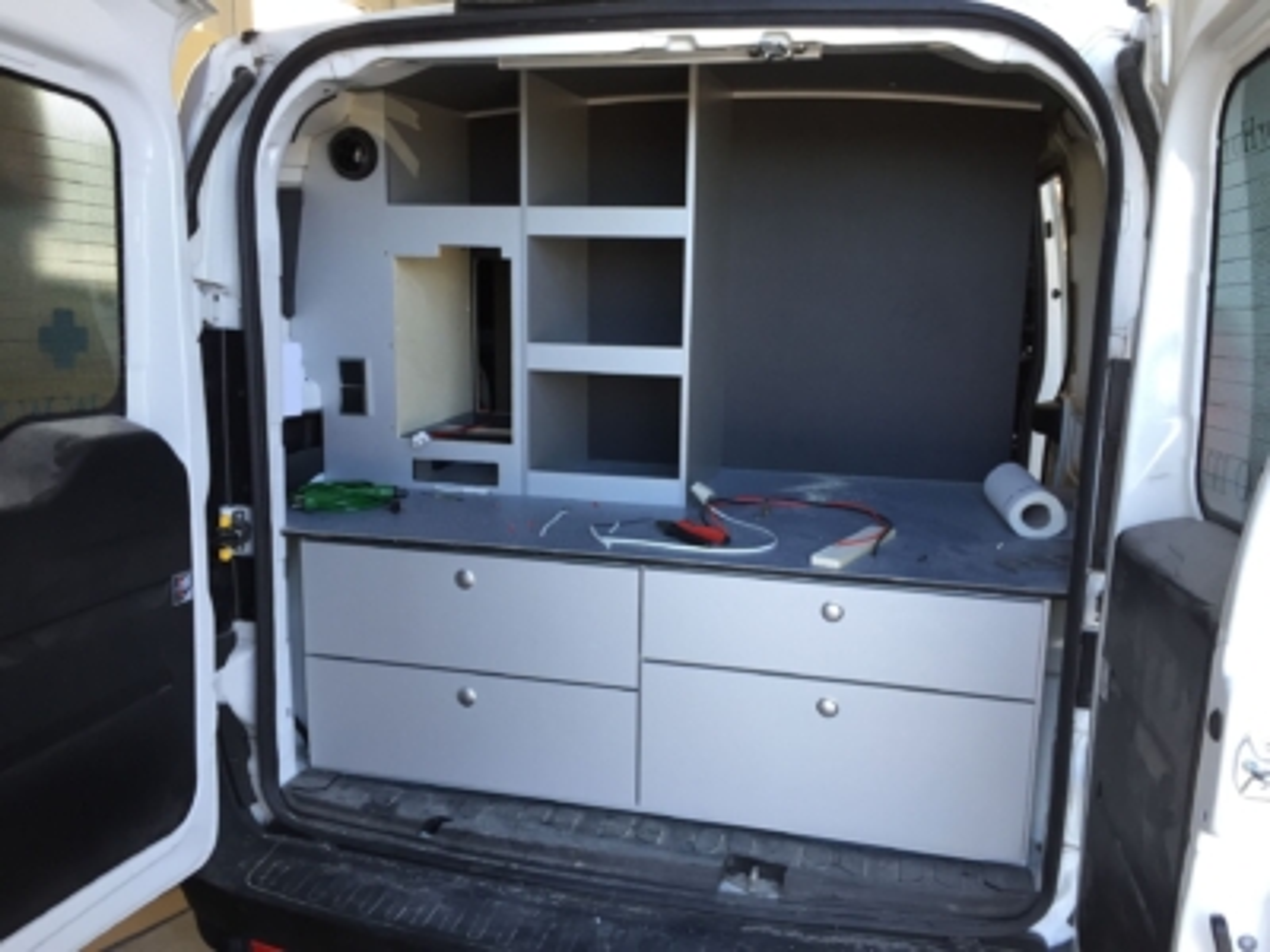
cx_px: 635
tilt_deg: -11.5
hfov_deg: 61.7
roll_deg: -2.1
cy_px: 476
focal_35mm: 29
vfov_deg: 48.2
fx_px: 1064
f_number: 2.2
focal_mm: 4.15
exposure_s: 1/33
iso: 32
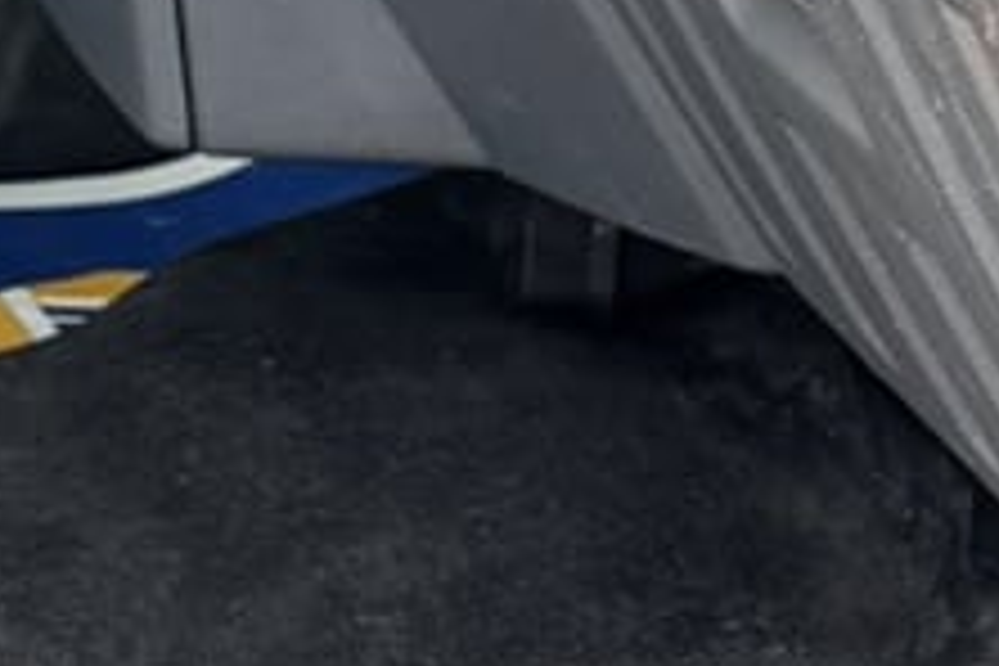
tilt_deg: -10.4
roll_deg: +1.3
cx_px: -1404
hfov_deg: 8.2
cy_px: -500
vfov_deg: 5.9
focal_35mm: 230
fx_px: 6382
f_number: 1.78
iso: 80
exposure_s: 1/549
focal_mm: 6.76
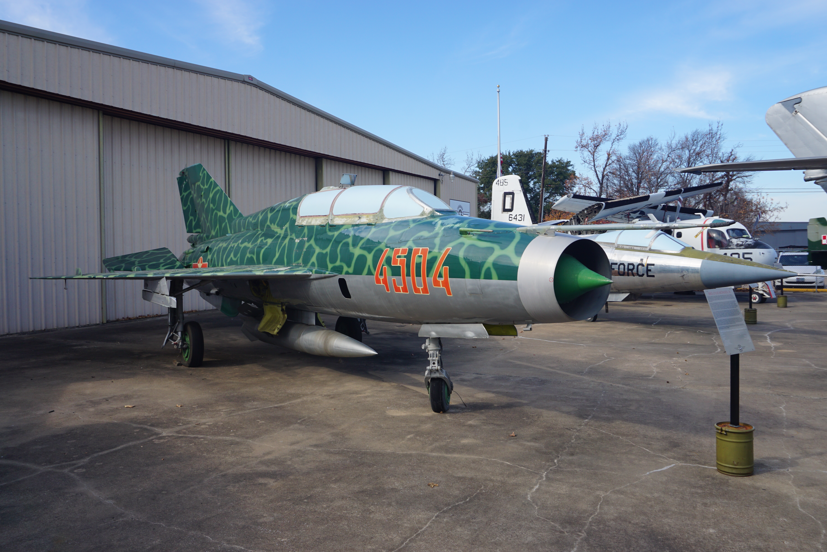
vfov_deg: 43.6
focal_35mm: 30
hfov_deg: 61.9
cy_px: 276
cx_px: 414
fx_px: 689
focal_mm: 20
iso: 100
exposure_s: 1/100
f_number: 9
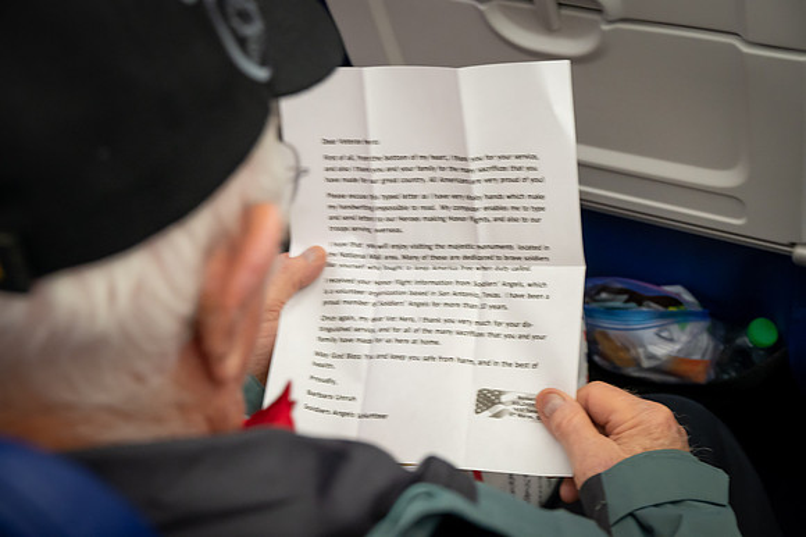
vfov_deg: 21.5
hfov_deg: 31.9
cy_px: 268
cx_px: 403
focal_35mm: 63
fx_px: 1410
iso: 5000
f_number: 6.3
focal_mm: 63
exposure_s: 1/60
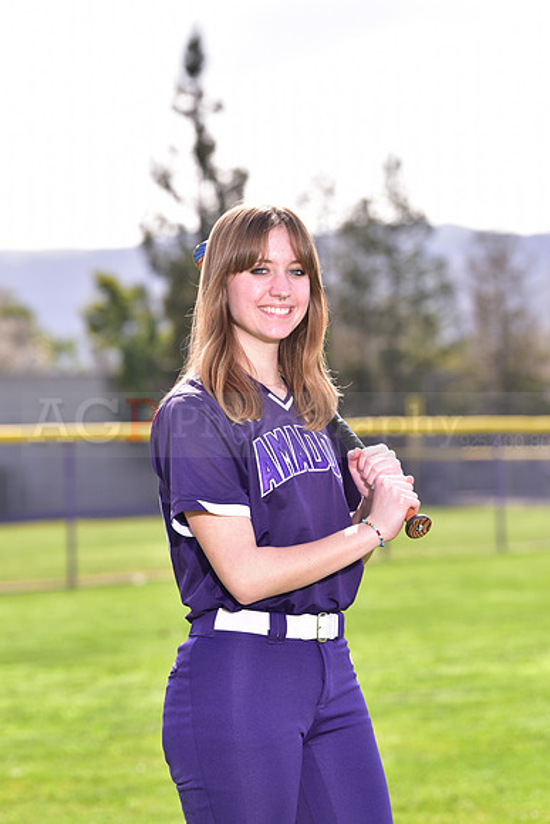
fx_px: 3092
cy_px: 412
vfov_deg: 15.2
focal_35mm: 135
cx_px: 275
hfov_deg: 10.2
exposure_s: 1/250
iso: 100
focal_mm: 135
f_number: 5
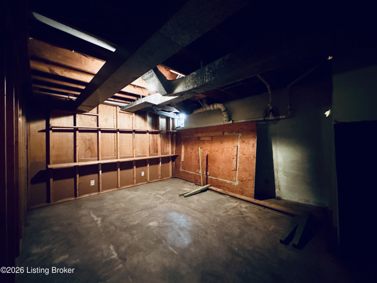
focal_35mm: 14
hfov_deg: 102.1
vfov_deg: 85.7
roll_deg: +1.1
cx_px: 188
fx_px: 152
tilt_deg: +0.7
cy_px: 142
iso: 1250
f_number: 2.2
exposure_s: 1/30
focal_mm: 2.22
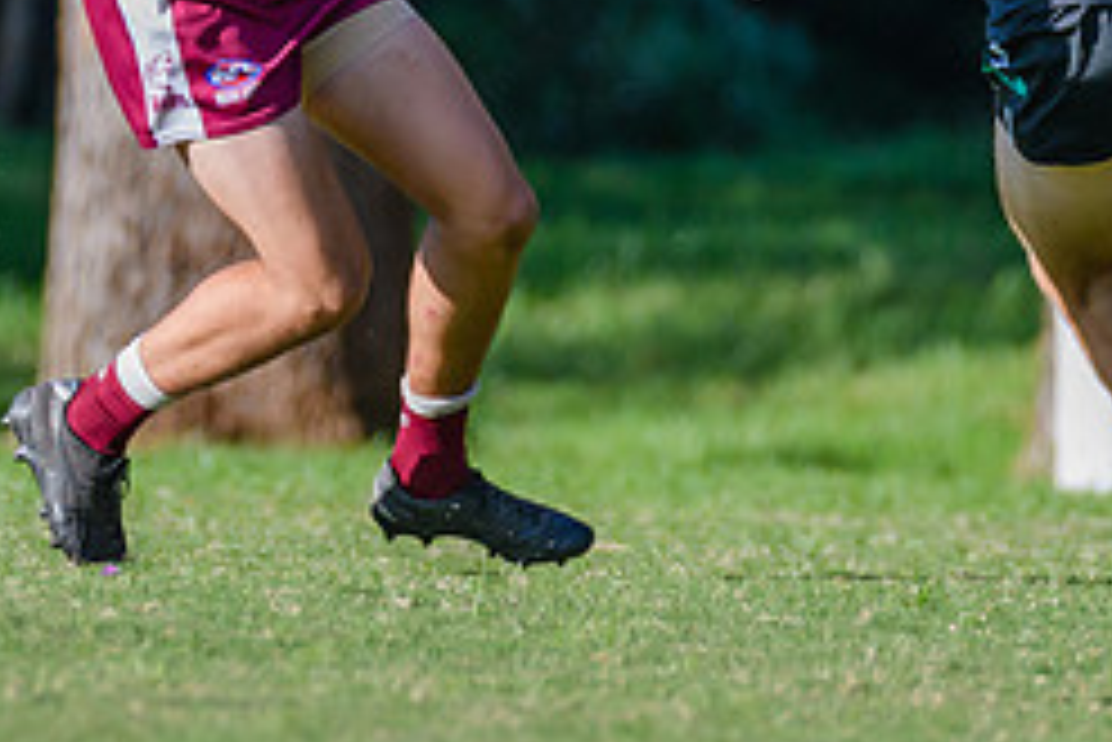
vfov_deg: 1.0
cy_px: -352
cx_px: 55
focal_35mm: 1345
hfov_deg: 1.5
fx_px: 41568
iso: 800
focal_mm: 310
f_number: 4
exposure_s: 1/2500
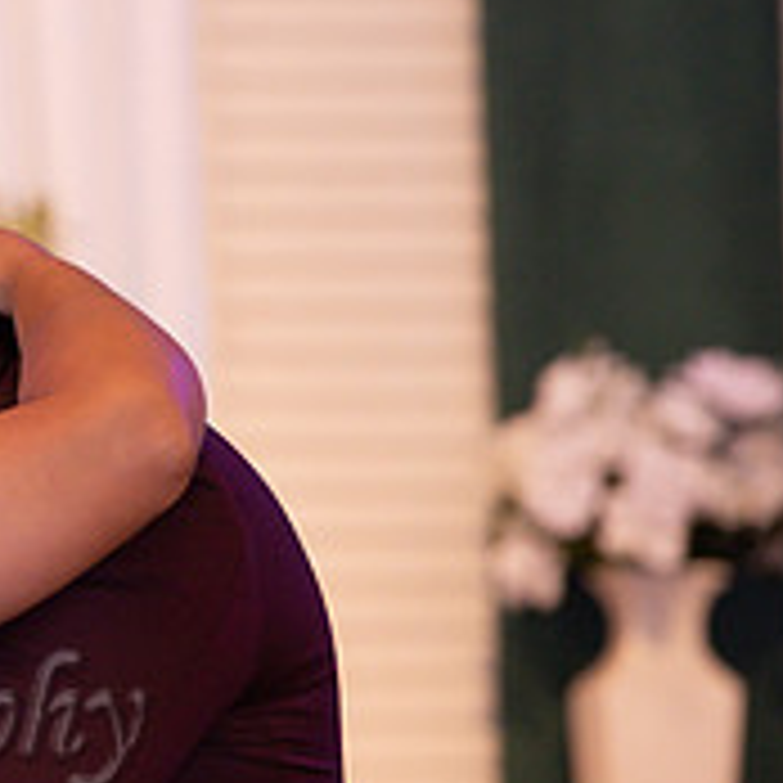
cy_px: 279
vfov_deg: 3.6
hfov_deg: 3.6
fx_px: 12335
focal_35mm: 482
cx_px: -405
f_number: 4.5
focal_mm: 170
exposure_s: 1/60
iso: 1250
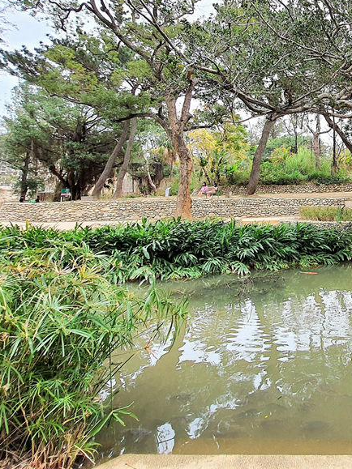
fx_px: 312
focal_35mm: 23
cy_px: 159
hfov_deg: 51.5
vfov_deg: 71.9
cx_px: 321
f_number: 2.2
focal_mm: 1.74
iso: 50
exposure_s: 1/132
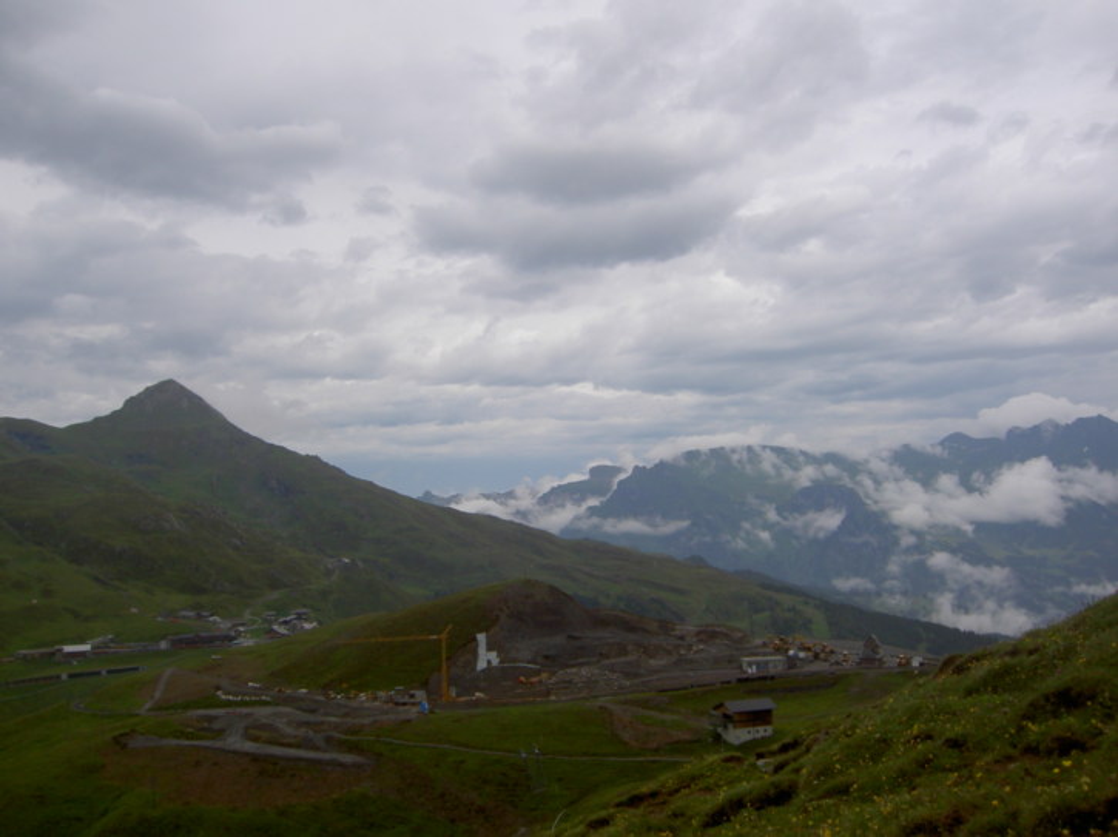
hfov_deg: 54.0
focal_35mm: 34
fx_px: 1098
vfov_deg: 41.8
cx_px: 559
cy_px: 418
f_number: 4.7
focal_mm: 5.6
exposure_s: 1/640
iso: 50
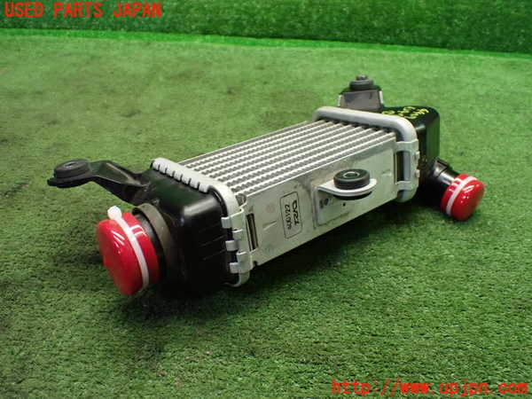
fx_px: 461
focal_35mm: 30
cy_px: 200
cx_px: 266
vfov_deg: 46.8
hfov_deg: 60.0
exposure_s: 1/125
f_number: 2.3
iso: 800
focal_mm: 5.4
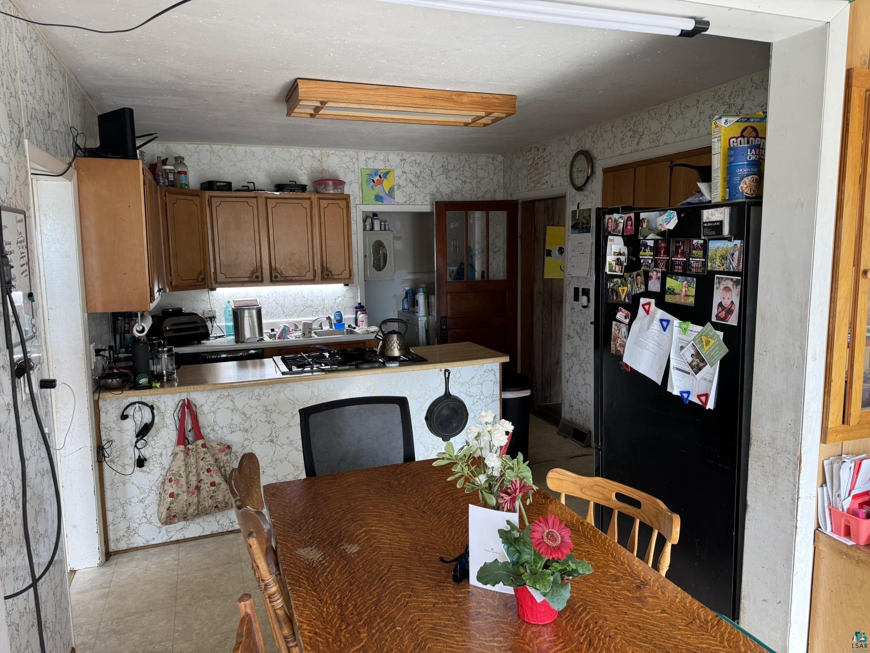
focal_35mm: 24
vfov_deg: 56.8
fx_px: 603
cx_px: 435
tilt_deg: -8.3
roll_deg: +0.2
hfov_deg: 71.6
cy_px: 326
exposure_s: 1/120
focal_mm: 6.76
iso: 125
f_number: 1.78
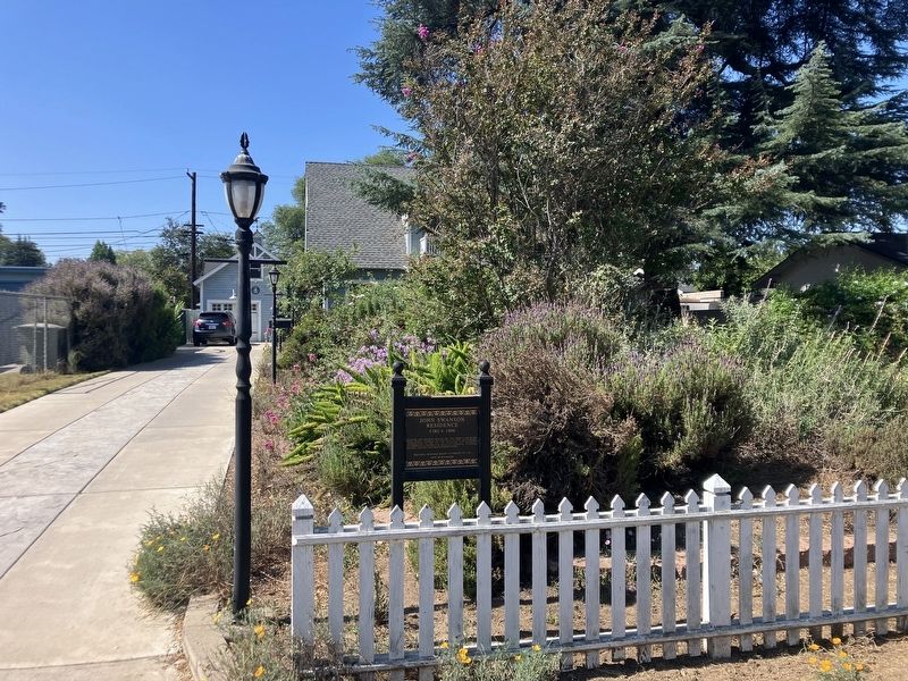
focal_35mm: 28
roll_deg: +0.2
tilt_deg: -0.4
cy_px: 340
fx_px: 734
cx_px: 454
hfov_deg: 63.4
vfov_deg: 49.7
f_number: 1.8
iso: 32
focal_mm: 3.99
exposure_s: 1/1389
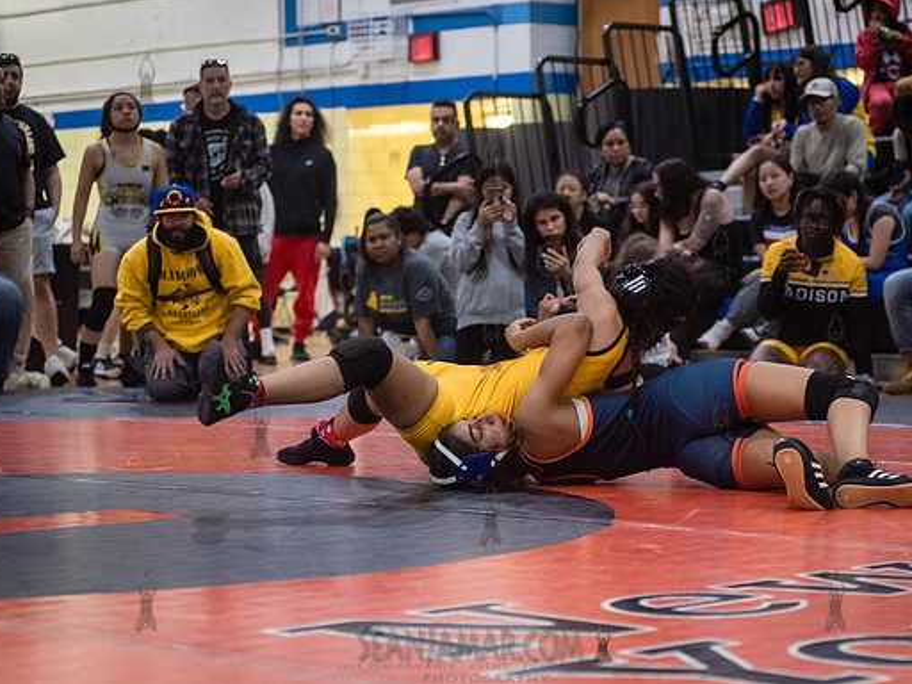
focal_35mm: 97
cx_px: 485
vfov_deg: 15.2
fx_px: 2556
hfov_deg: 20.2
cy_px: 380
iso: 8000
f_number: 3.5
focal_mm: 80
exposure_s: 1/400
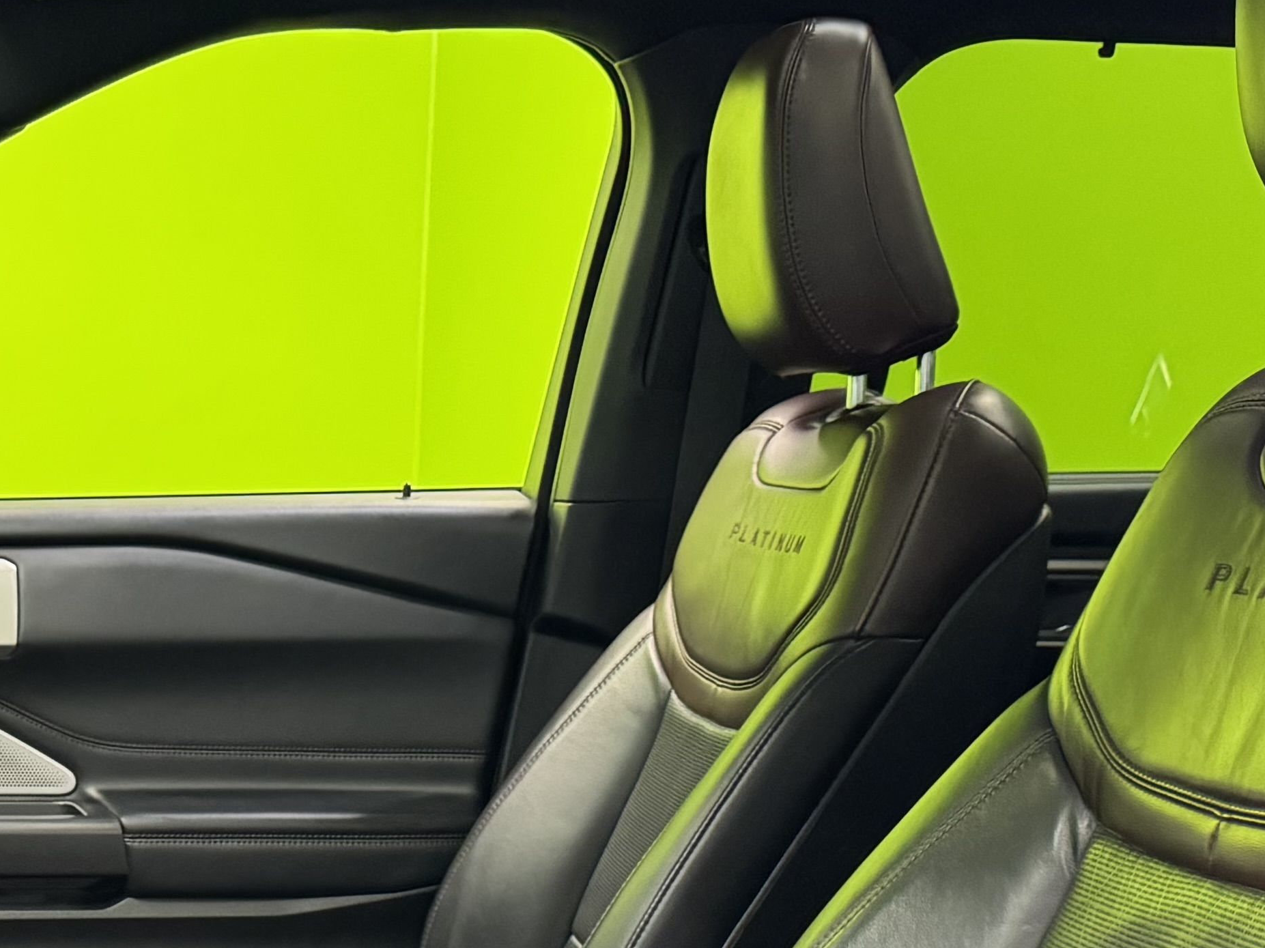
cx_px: 200
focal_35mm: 74
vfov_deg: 19.2
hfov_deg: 25.7
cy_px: 1001
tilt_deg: -11.1
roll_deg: -0.9
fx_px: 2704
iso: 640
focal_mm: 6.76
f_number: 1.78
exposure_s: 1/50
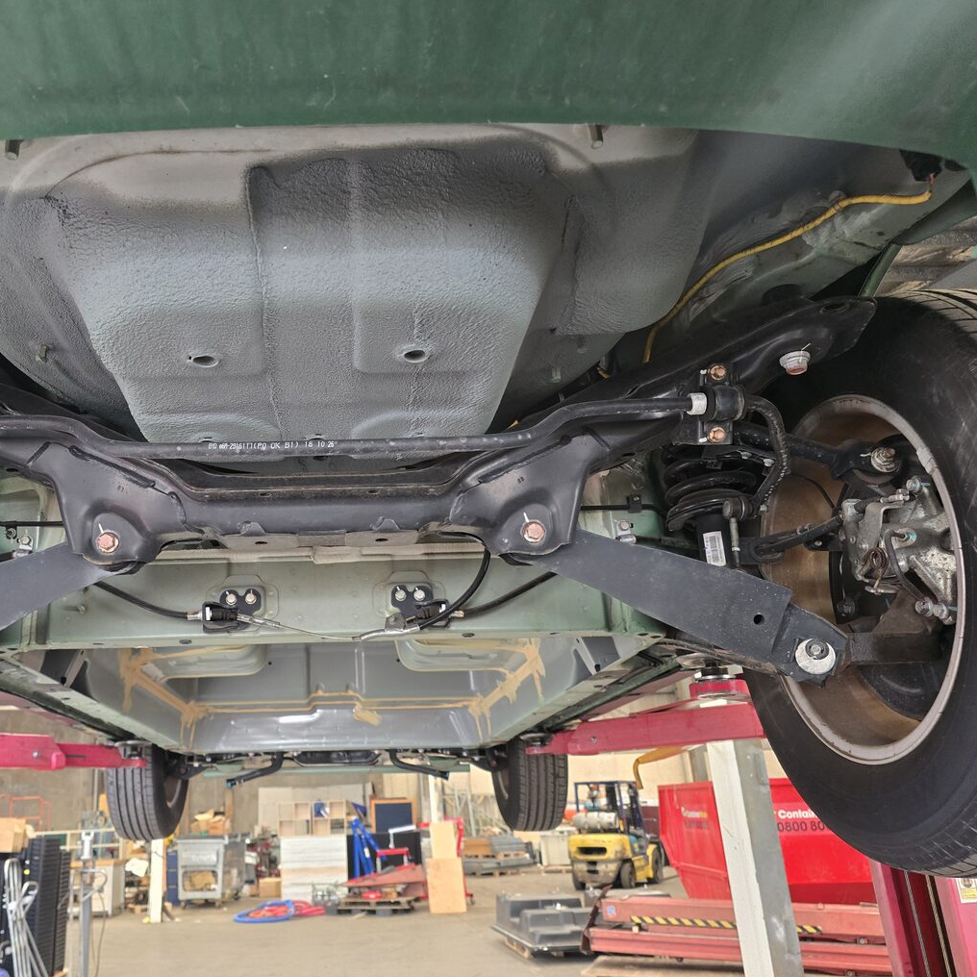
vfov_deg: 57.3
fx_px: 894
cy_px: 488
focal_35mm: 28
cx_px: 326
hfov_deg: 56.1
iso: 640
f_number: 1.7
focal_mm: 6.3
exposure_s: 1/100
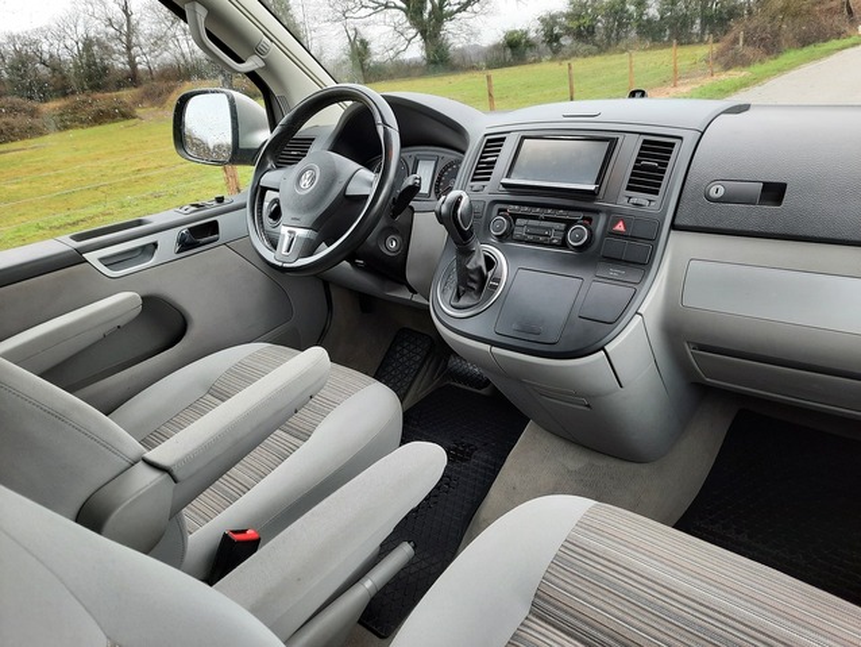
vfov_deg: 54.9
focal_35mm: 25
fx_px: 622
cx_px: 430
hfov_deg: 69.4
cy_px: 324
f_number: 2
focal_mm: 4.6
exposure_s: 1/50
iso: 40
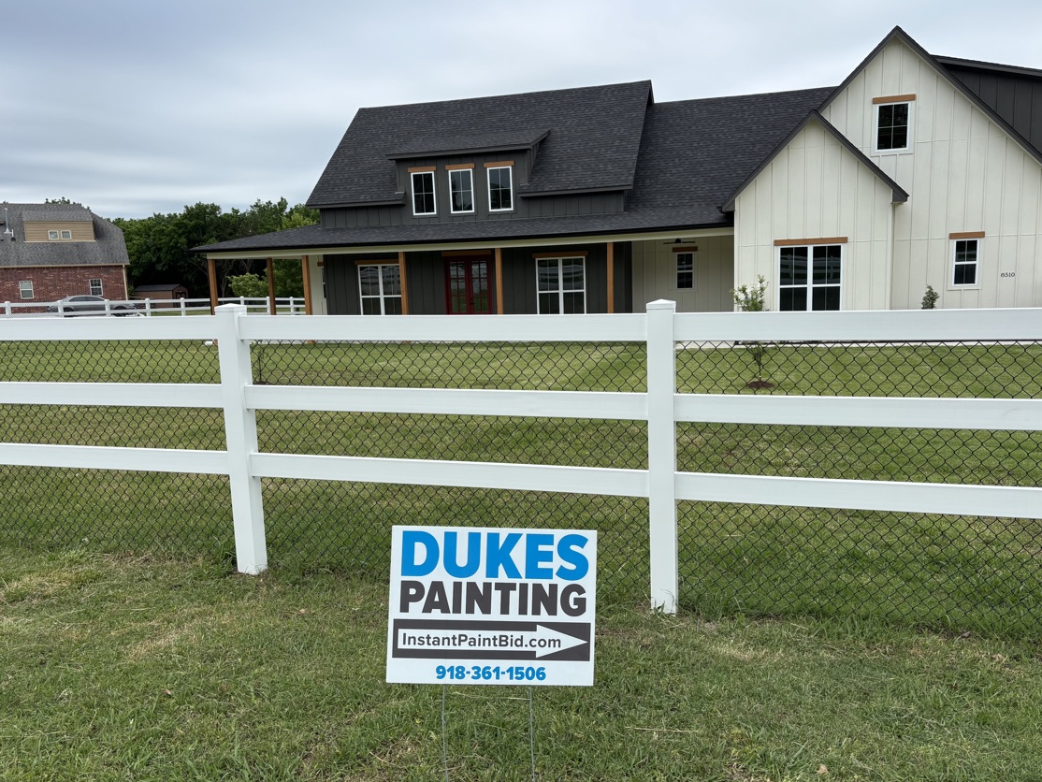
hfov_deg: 63.4
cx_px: 517
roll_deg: +1.1
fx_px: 843
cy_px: 387
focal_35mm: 28
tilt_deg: -9.0
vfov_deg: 49.8
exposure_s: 1/2062
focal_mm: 5.96
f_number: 1.6
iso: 50
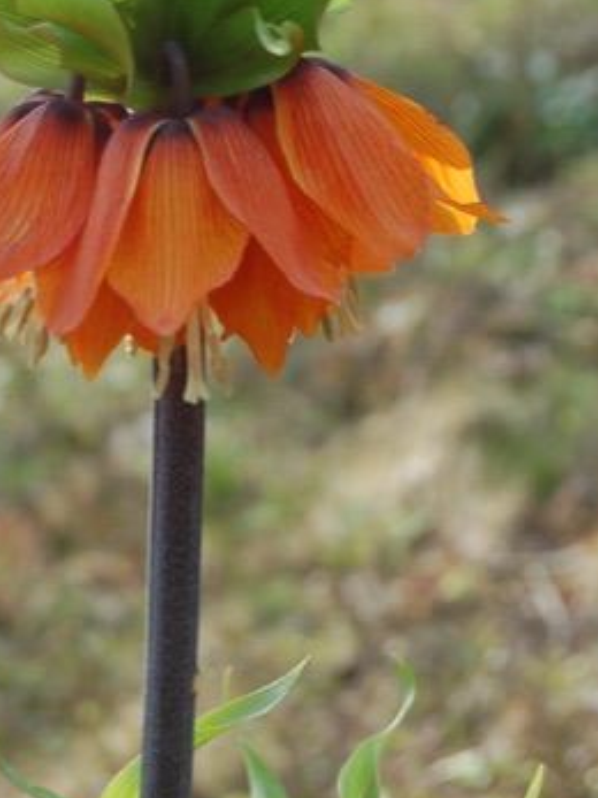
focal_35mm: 160
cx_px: 176
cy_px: 414
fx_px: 3687
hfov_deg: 9.3
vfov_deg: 12.4
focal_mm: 55
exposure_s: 1/160
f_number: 6.3
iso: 200
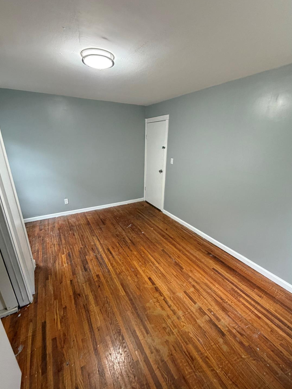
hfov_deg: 81.7
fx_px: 169
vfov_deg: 98.1
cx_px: 143
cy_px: 201
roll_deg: -1.0
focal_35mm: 15
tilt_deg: -22.5
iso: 400
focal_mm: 2.22
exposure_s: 1/60
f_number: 2.2
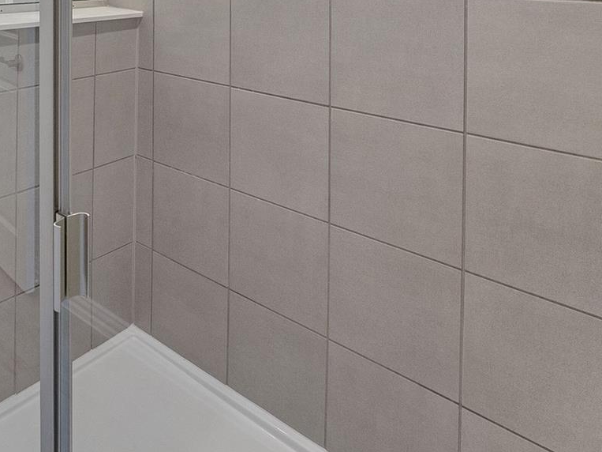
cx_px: 72
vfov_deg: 38.3
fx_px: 539
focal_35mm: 31
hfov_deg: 52.1
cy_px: -36
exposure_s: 1/10
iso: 640
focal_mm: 12
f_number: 9
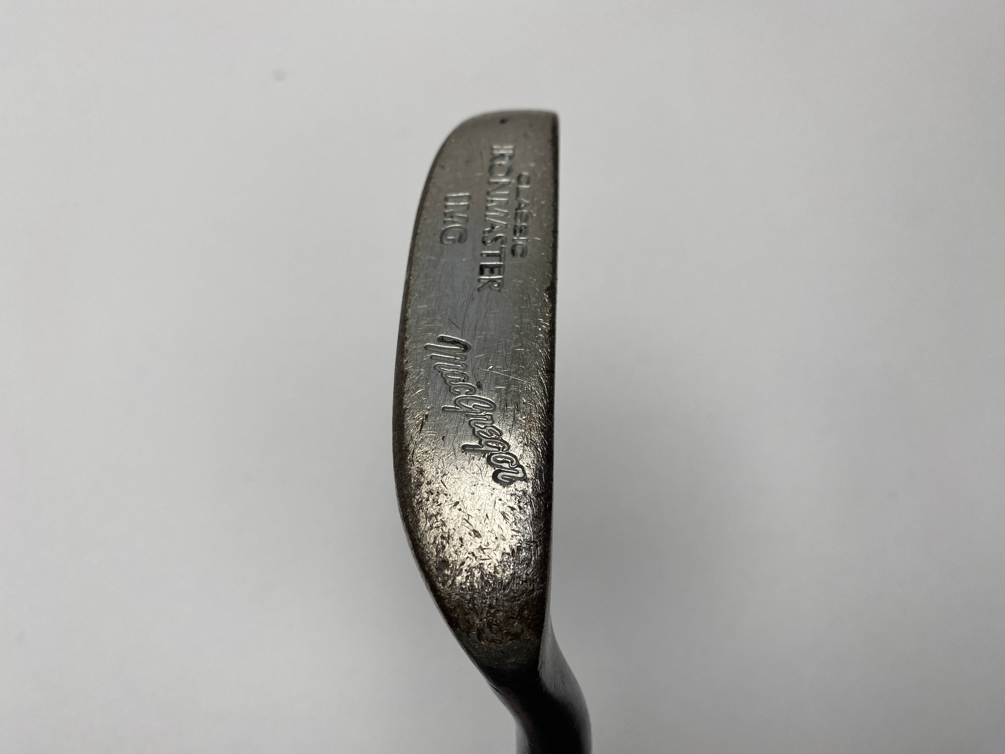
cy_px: 377
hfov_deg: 69.4
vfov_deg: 54.9
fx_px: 726
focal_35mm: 25
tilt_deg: -71.1
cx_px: 502
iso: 32
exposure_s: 1/368
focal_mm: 4.25
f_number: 1.8
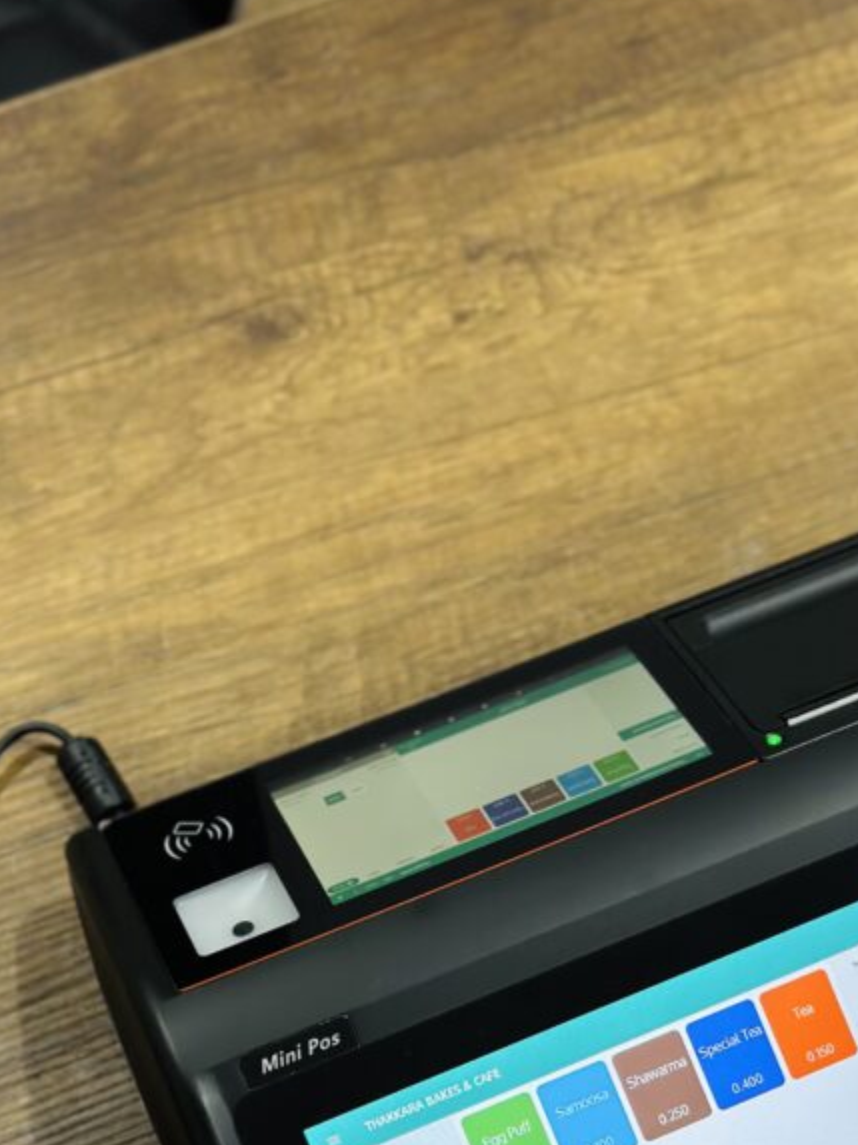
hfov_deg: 17.1
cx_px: 652
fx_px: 2842
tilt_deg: -67.8
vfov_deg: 22.3
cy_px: 995
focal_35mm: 86
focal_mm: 6.86
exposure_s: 1/101
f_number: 1.78
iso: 64
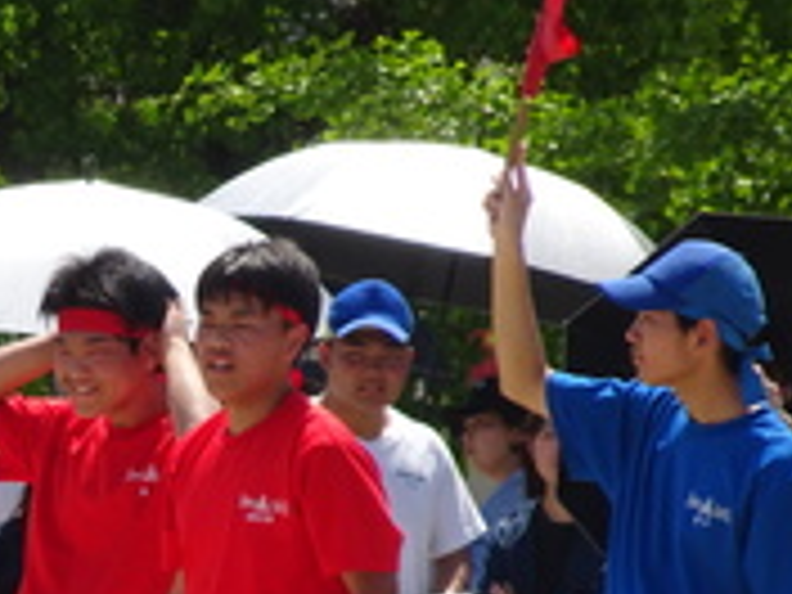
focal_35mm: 1398
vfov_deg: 1.1
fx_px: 31986
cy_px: 477
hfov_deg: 1.4
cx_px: -248
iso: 80
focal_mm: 87.78
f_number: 6.3
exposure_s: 1/250
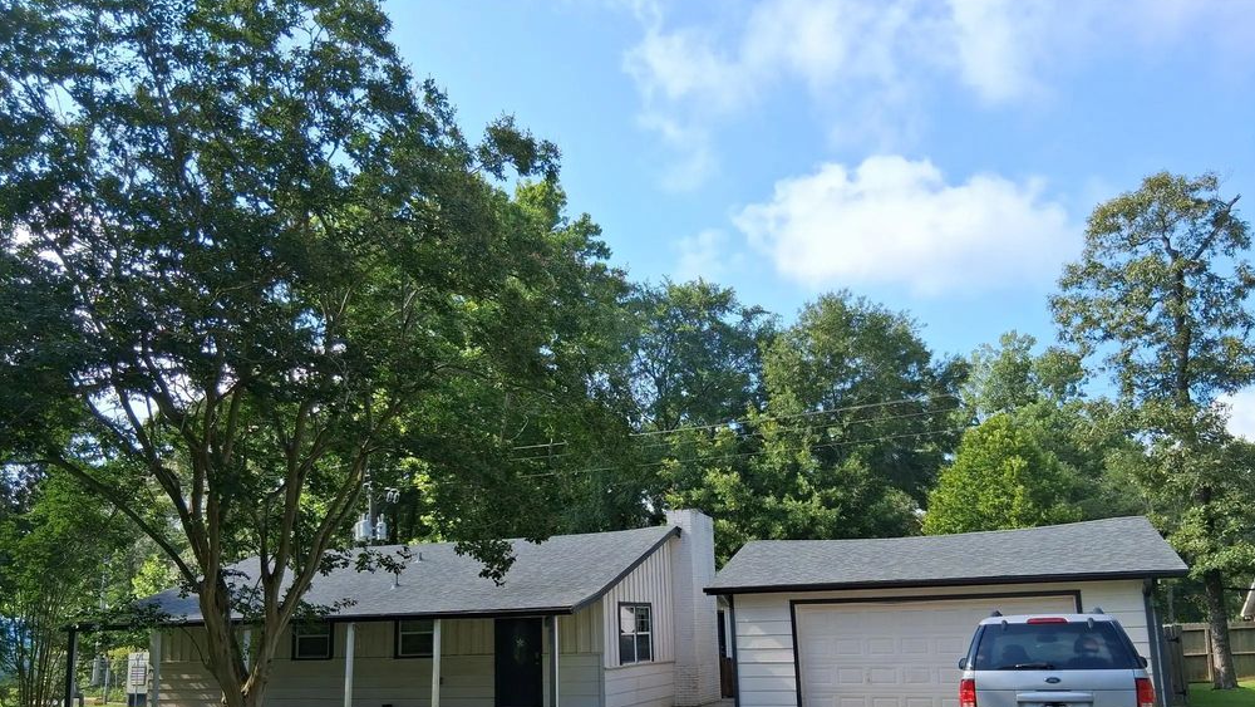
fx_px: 965
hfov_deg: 66.1
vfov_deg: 39.7
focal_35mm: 29
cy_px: 473
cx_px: 621
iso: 25
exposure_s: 1/412
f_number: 1.8
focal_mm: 3.98
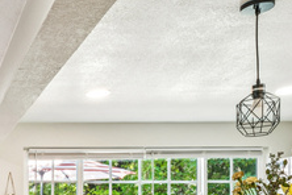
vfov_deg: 23.4
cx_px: -75
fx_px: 438
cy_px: 220
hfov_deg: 30.2
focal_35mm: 54
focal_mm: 16
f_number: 13
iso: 100
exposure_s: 1/1.67
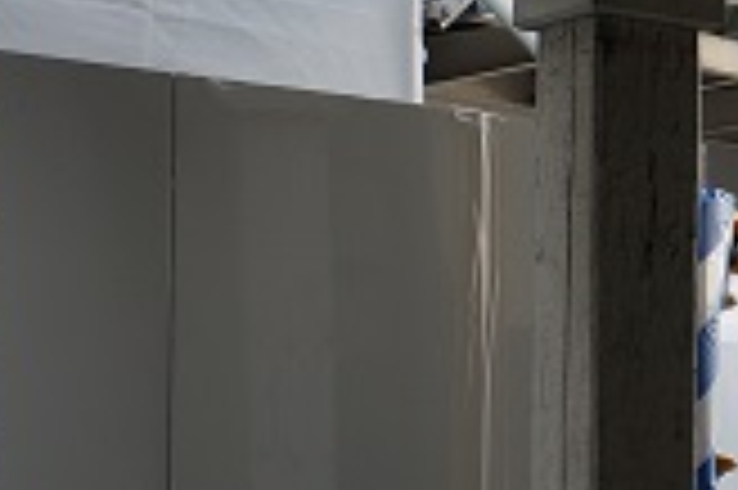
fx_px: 2279
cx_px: 832
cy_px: 369
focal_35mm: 111
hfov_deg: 17.7
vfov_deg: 12.2
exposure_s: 1/60
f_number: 4
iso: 100
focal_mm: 25.4
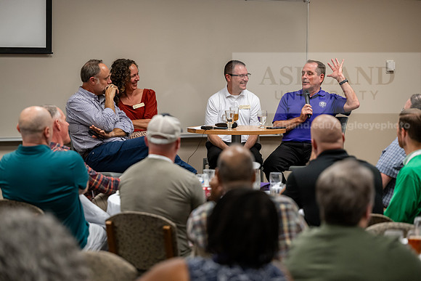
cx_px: 210
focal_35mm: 115
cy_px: 140
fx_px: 1345
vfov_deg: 11.9
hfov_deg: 17.8
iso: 1600
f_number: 2.8
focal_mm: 115
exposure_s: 1/200
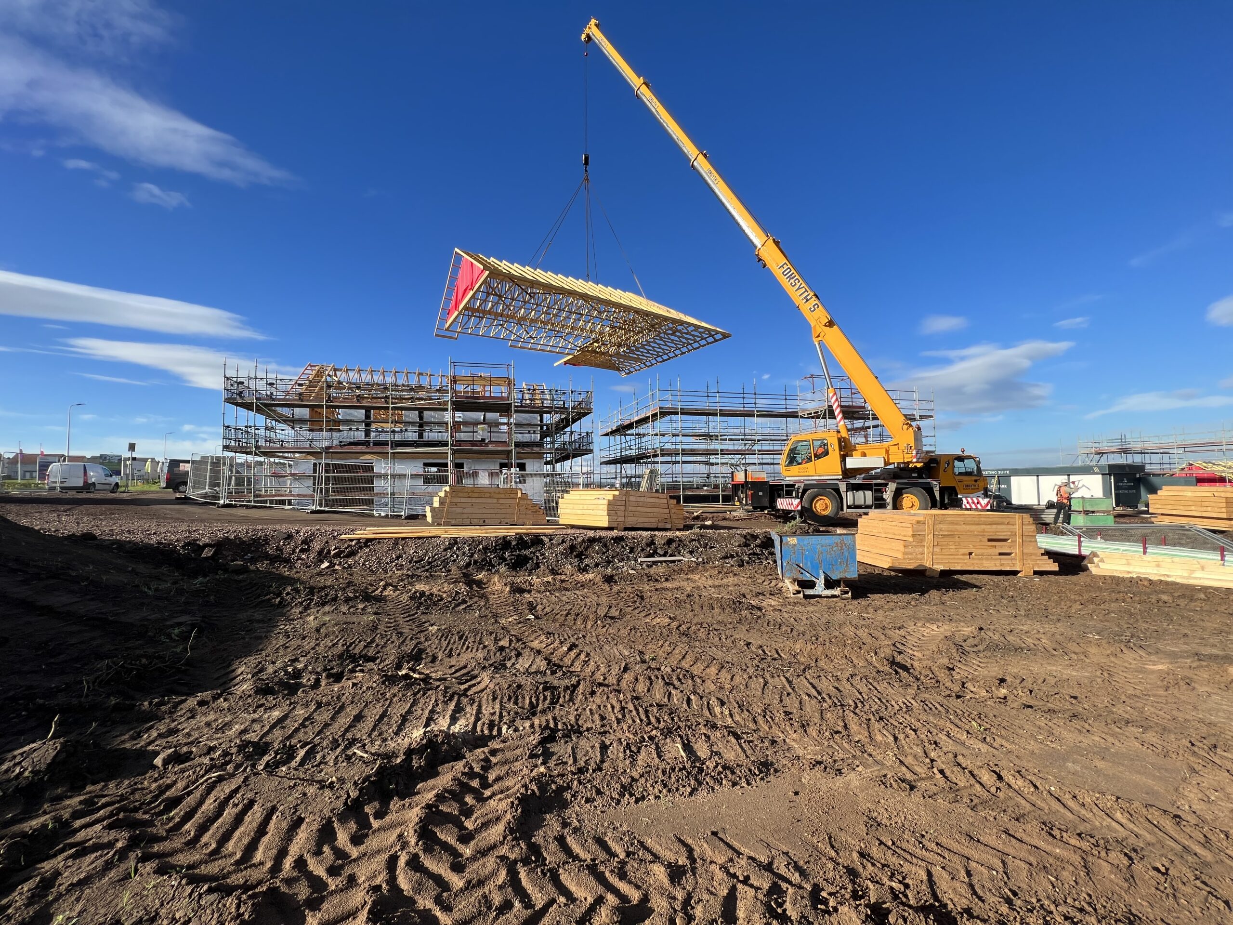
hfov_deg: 106.2
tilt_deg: +2.0
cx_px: 616
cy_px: 462
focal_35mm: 13
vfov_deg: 89.9
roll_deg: +0.5
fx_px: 463
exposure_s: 1/1263
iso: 32
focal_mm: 1.57
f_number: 1.8
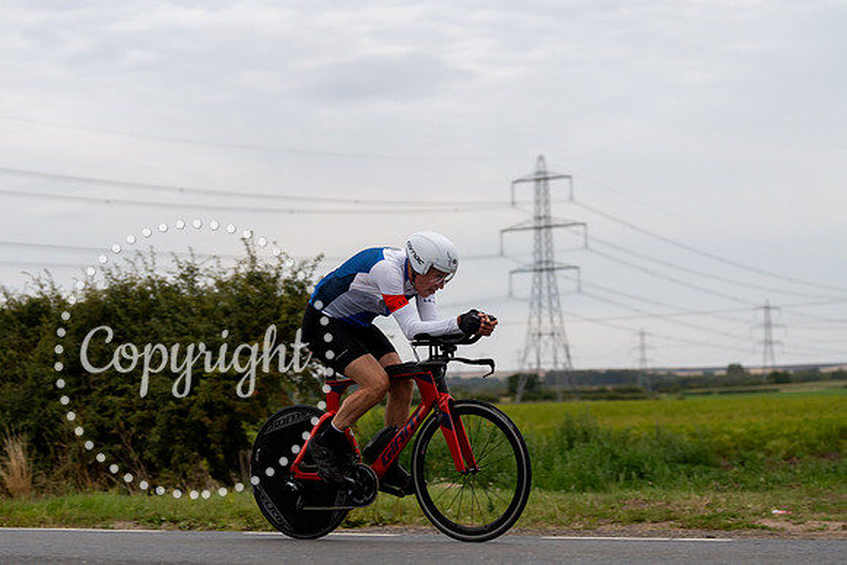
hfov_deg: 25.8
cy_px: 314
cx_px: 371
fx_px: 1851
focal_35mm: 79
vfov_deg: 17.4
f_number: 3.2
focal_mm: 70
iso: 1600
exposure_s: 1/800
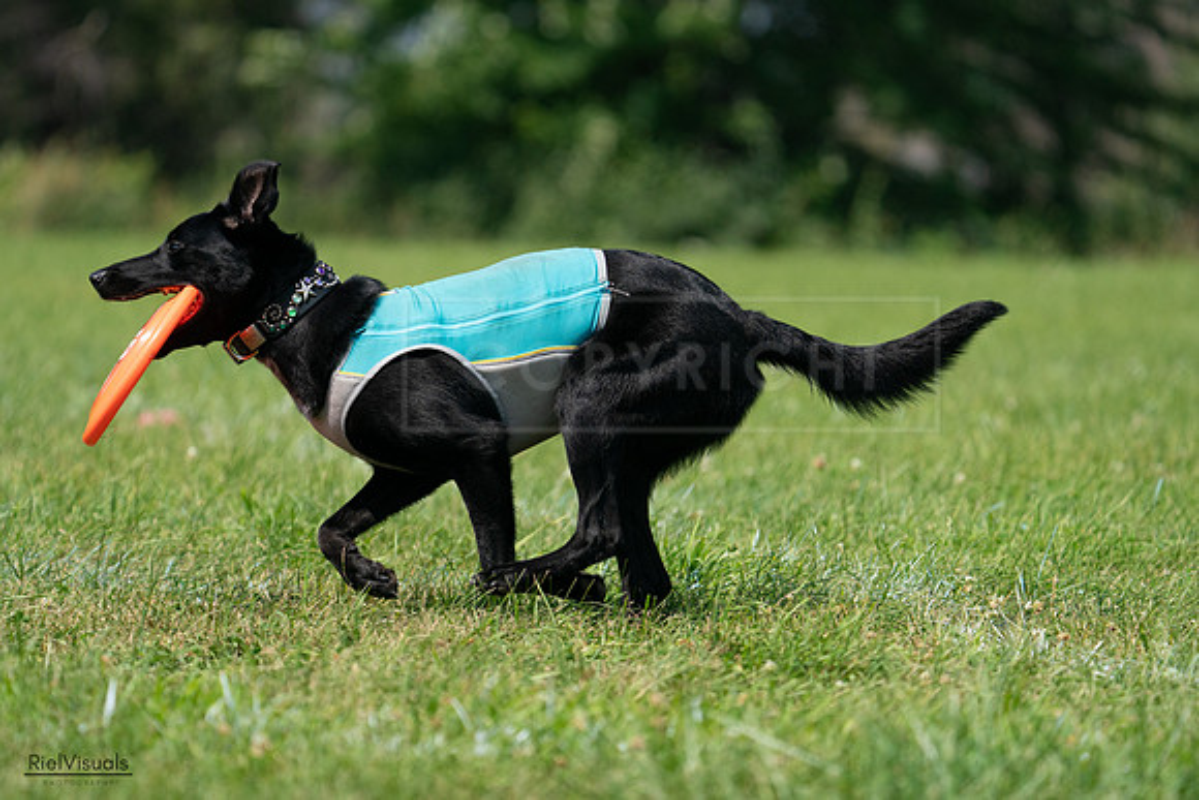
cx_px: 600
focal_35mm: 282
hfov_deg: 7.3
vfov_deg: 4.9
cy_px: 400
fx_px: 9394
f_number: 5.6
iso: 1000
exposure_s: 1/4000
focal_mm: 282
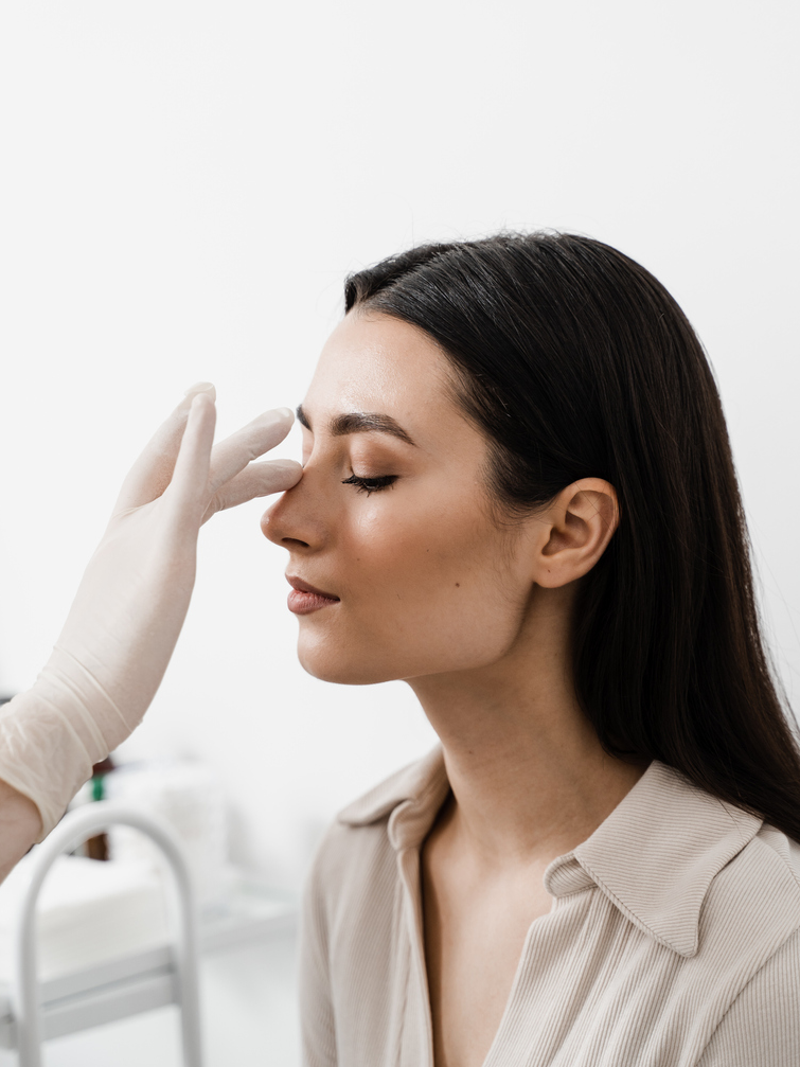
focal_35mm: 85
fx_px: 2620
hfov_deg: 17.4
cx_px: 410
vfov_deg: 23.0
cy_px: 585
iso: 320
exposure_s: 1/160
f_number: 3.5
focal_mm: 71
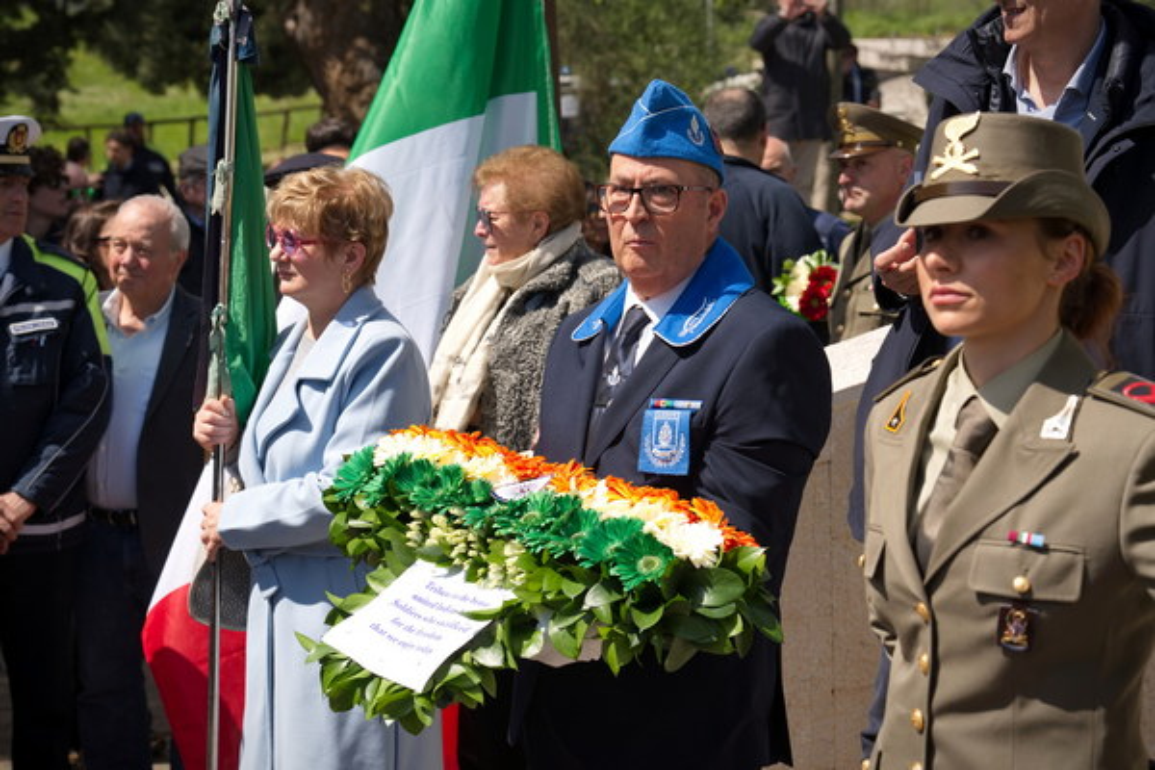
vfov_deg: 18.2
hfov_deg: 27.0
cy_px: 385
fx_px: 2406
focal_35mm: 75
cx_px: 578
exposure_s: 1/400
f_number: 6.3
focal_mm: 75
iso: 100
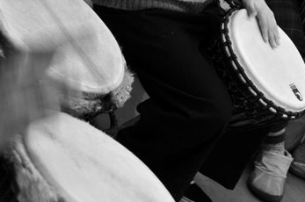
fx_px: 1218
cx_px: 247
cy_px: 78
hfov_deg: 14.2
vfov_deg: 9.5
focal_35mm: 144
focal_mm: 52
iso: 200
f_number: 4.8
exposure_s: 1/50
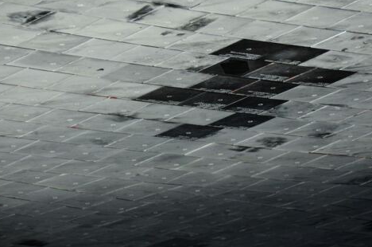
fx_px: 2853
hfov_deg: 7.5
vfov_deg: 4.9
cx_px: 219
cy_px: 108
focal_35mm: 277
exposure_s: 1/40
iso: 400
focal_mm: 135
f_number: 5.6
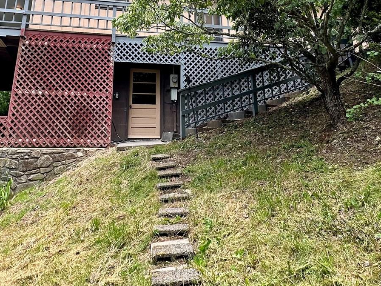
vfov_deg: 39.5
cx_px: 156
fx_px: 352
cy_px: 6
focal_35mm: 32
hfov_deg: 56.5
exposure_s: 1/188
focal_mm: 2.22
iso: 40
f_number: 2.2
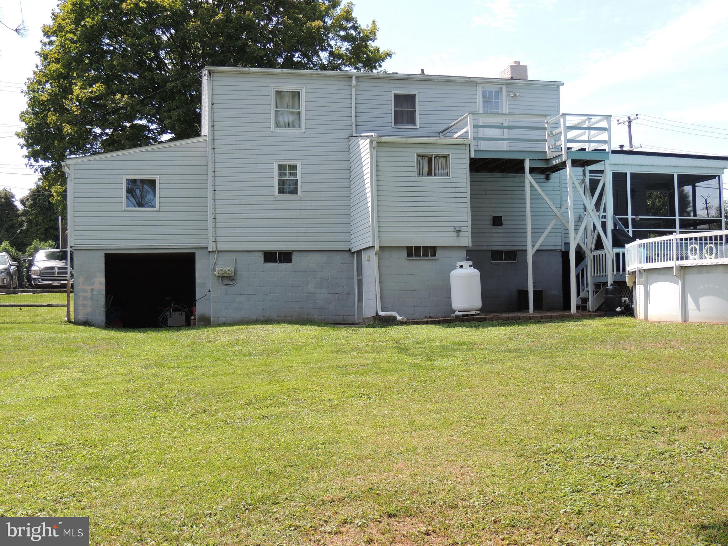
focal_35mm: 40
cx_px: 364
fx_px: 841
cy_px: 273
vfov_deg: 36.0
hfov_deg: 46.8
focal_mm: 7.1
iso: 100
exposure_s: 1/500
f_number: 3.3
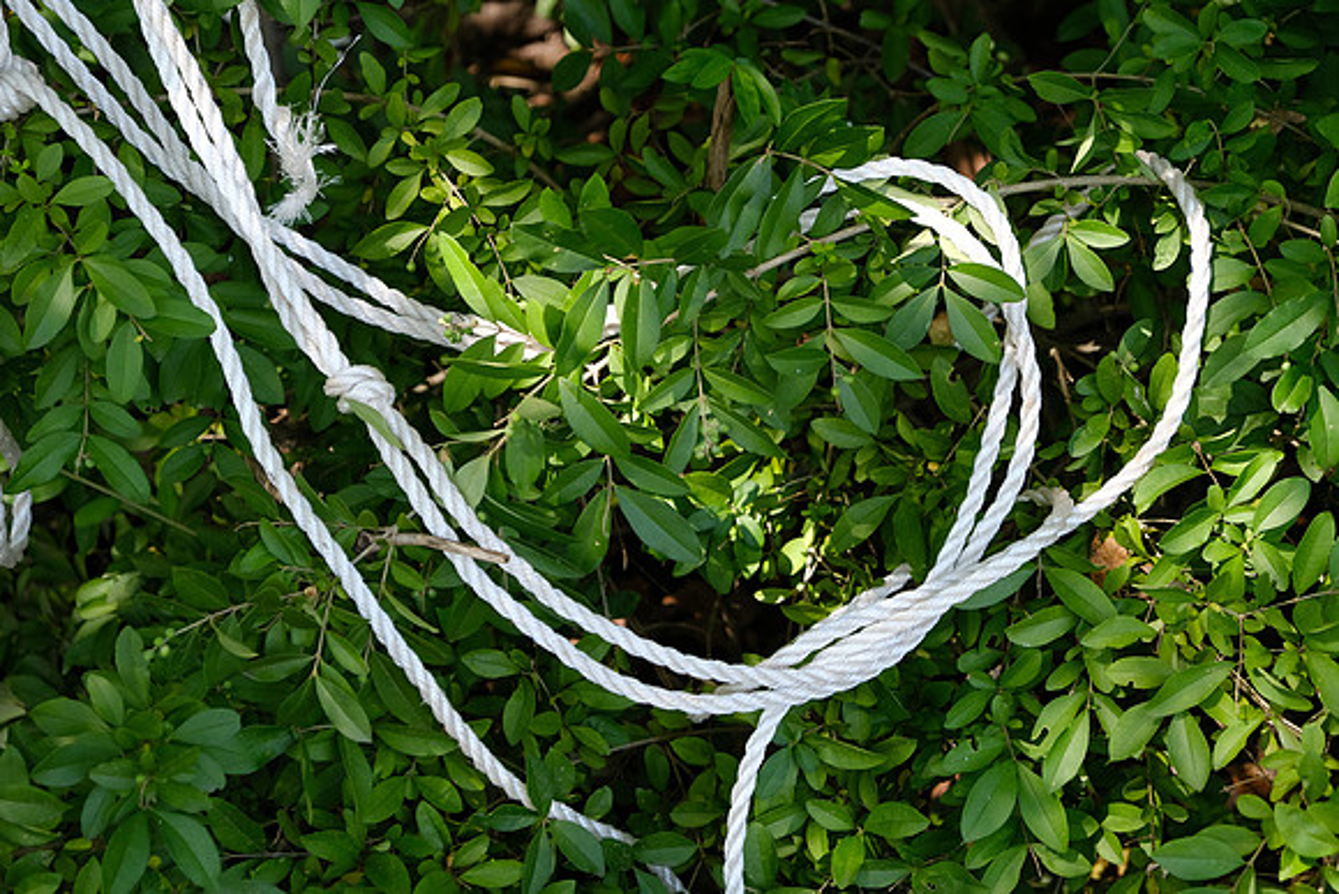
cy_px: 447
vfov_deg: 16.5
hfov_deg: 24.5
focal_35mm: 83
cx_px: 670
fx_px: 3088
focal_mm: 55
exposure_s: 1/100
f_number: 4
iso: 200
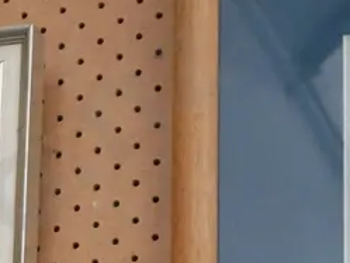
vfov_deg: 4.2
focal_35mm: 353
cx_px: -364
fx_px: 3571
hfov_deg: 5.5
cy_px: 481
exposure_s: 1/50
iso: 3200
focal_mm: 43
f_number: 5.6
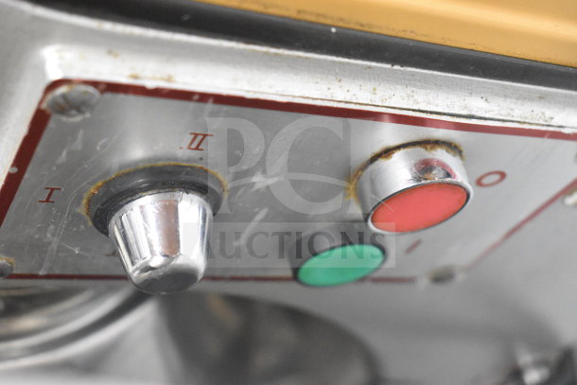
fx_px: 962
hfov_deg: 33.4
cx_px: 288
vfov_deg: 22.6
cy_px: 192
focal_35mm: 60
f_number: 4.8
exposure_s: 1/60
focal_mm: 40
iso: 7200
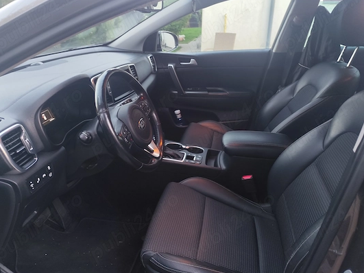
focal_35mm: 26
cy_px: 130
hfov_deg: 67.3
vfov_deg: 53.0
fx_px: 273
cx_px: 182
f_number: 1.65
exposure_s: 1/25
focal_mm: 6.19
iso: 400
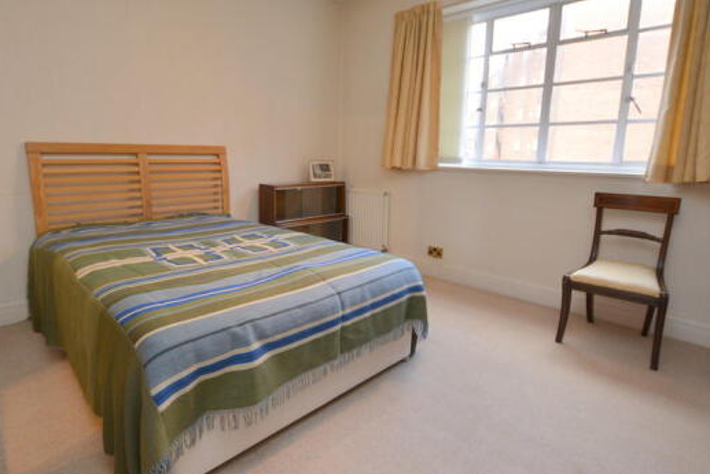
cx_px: 322
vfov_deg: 64.5
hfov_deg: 86.7
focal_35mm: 19
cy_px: 223
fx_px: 375
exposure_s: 1/60
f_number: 4
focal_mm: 10
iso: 360
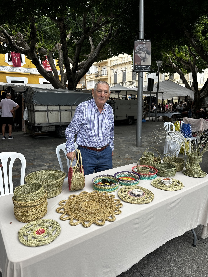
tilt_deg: -9.9
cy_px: 138
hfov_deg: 56.8
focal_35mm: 24
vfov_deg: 71.6
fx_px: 192
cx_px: 104
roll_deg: +0.9
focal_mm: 6.86
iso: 80
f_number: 1.78
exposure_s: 1/767
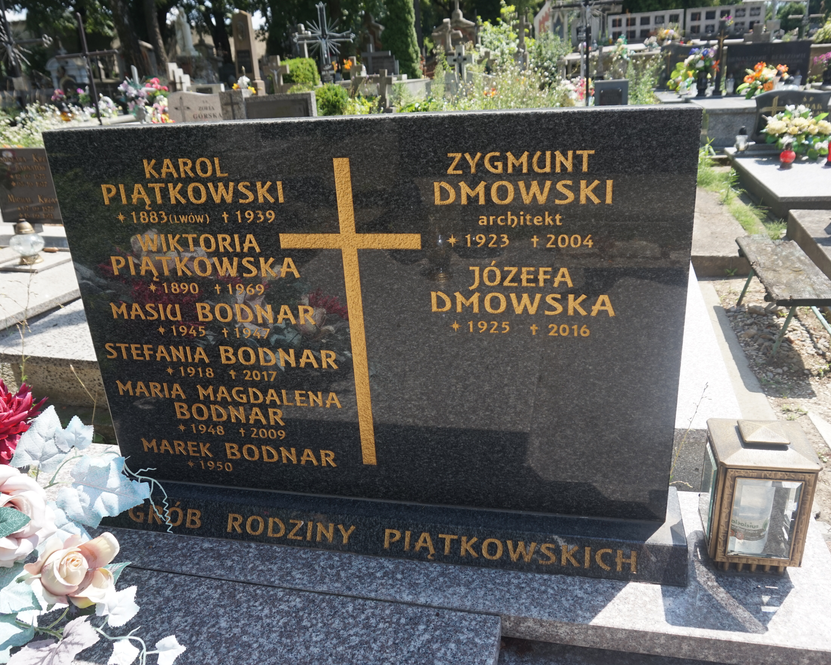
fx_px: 689
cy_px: 331
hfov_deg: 62.2
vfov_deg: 51.5
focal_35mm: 28
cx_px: 436
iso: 100
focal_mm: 16
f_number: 5.6
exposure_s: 1/200
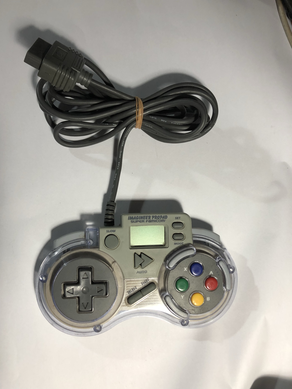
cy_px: 194
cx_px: 146
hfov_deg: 49.7
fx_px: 315
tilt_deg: -78.2
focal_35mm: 28
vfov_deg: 63.4
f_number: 1.8
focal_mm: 3.99
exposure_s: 1/33
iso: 40
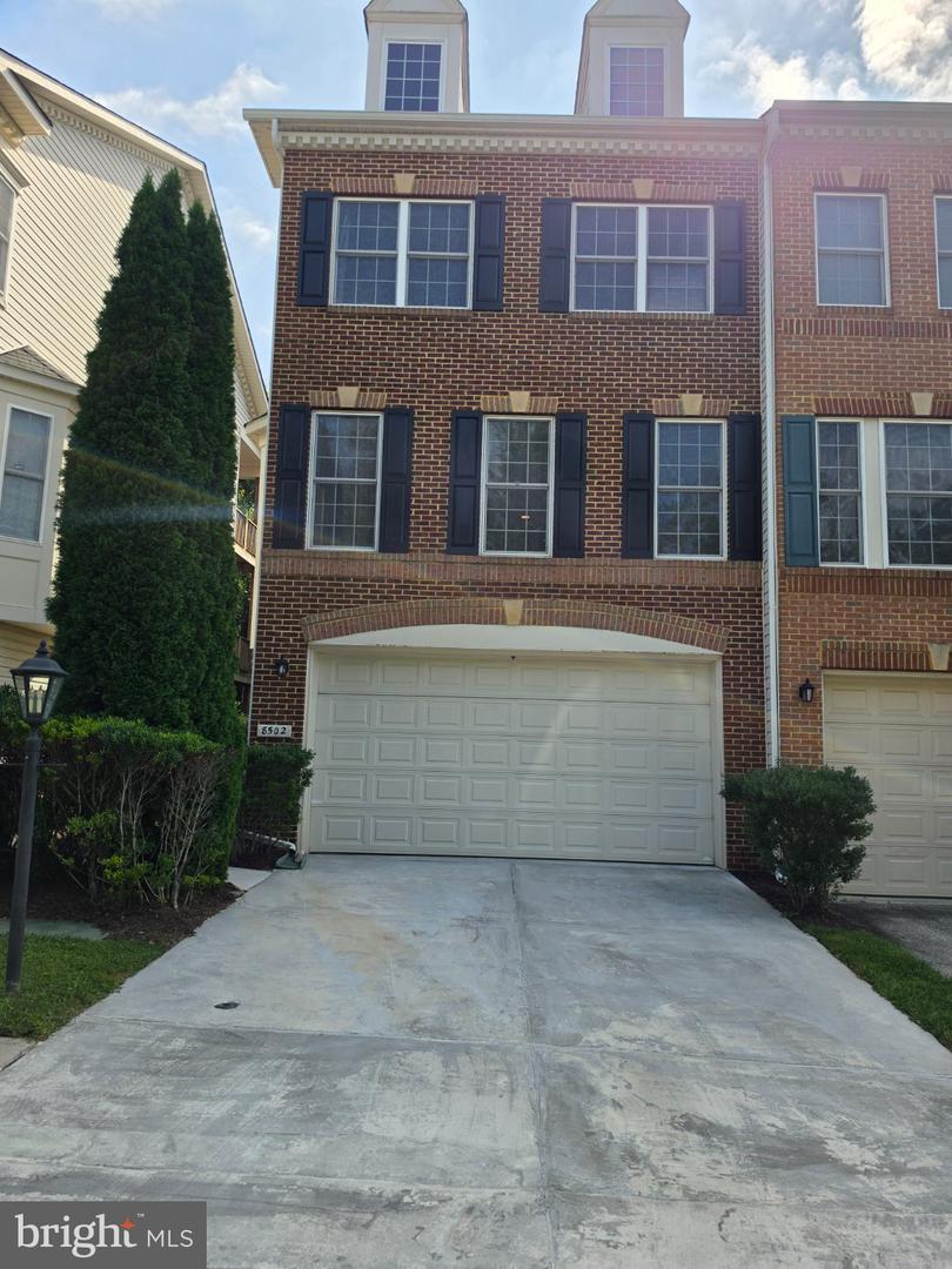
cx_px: 476
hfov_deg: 58.9
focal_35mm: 23
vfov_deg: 73.9
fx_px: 843
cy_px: 634
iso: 50
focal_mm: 6.5
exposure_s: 1/7939
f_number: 1.4
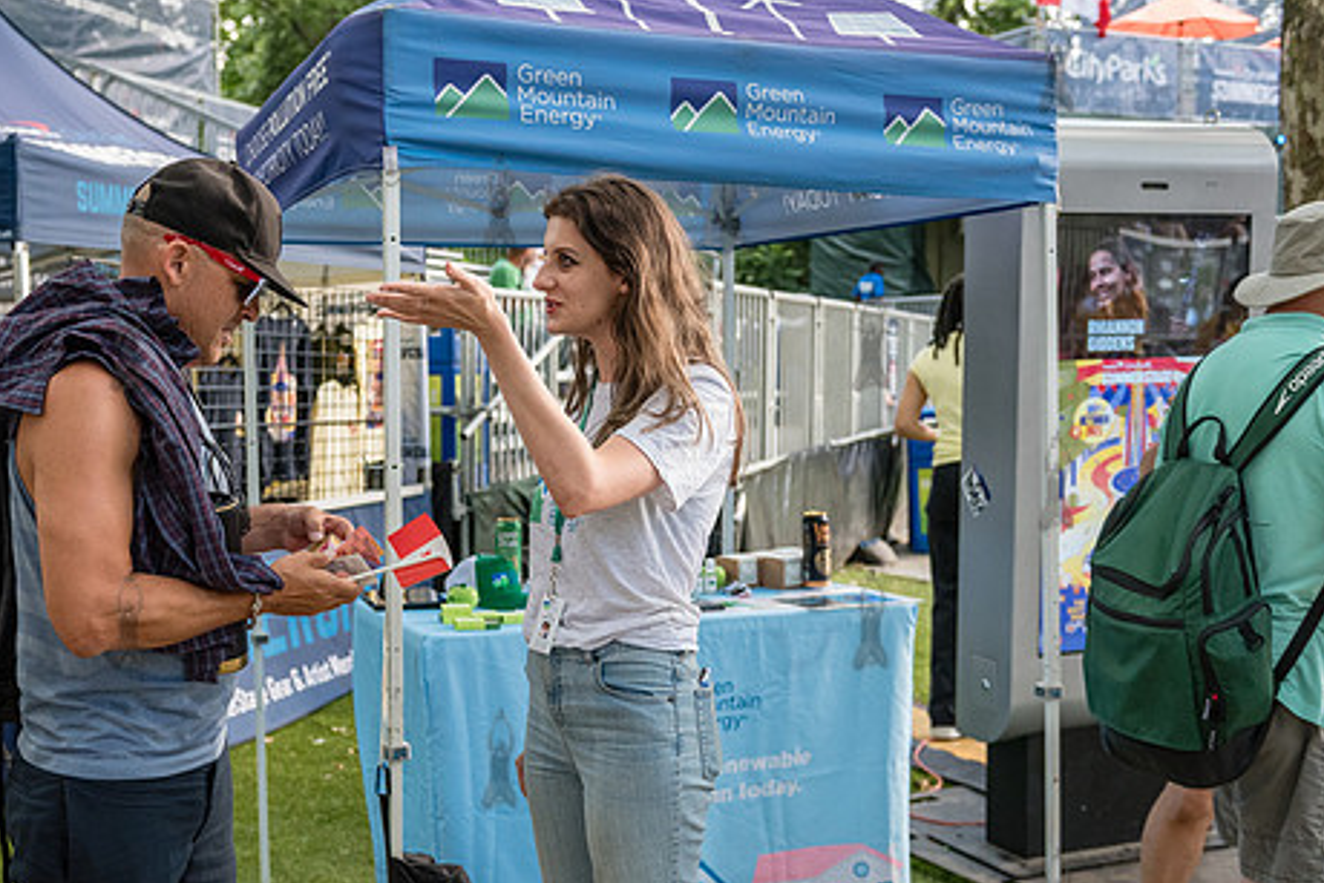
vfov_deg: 30.5
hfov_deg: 44.1
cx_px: 498
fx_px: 1619
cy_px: 479
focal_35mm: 44
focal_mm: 34
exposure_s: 1/1600
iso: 2000
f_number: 3.2
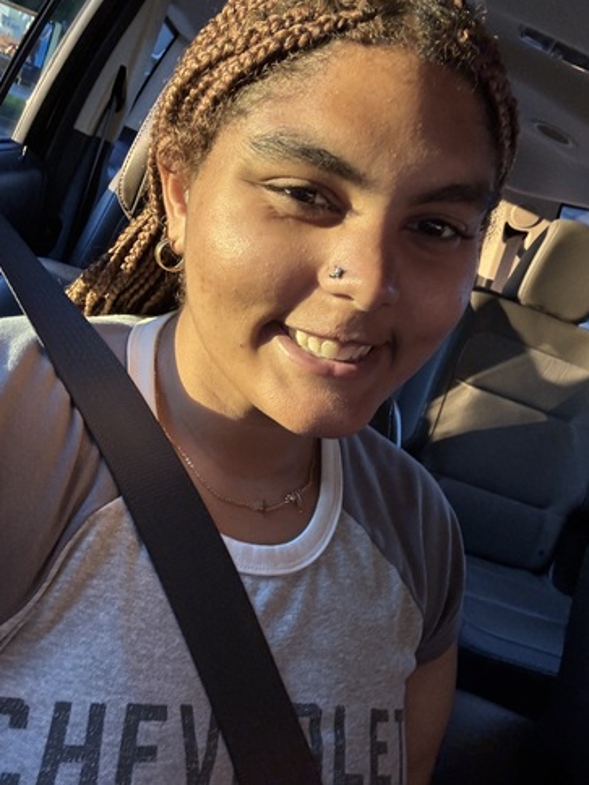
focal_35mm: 31
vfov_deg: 58.3
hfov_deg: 45.4
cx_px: 290
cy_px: 381
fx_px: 703
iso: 160
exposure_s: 1/60
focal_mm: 2.69
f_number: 1.9
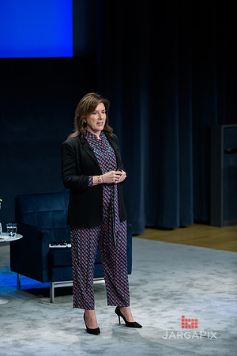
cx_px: 118
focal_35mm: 140
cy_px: 178
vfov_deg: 14.7
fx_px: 1382
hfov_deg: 9.8
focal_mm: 140
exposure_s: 1/200
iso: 1000
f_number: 3.2
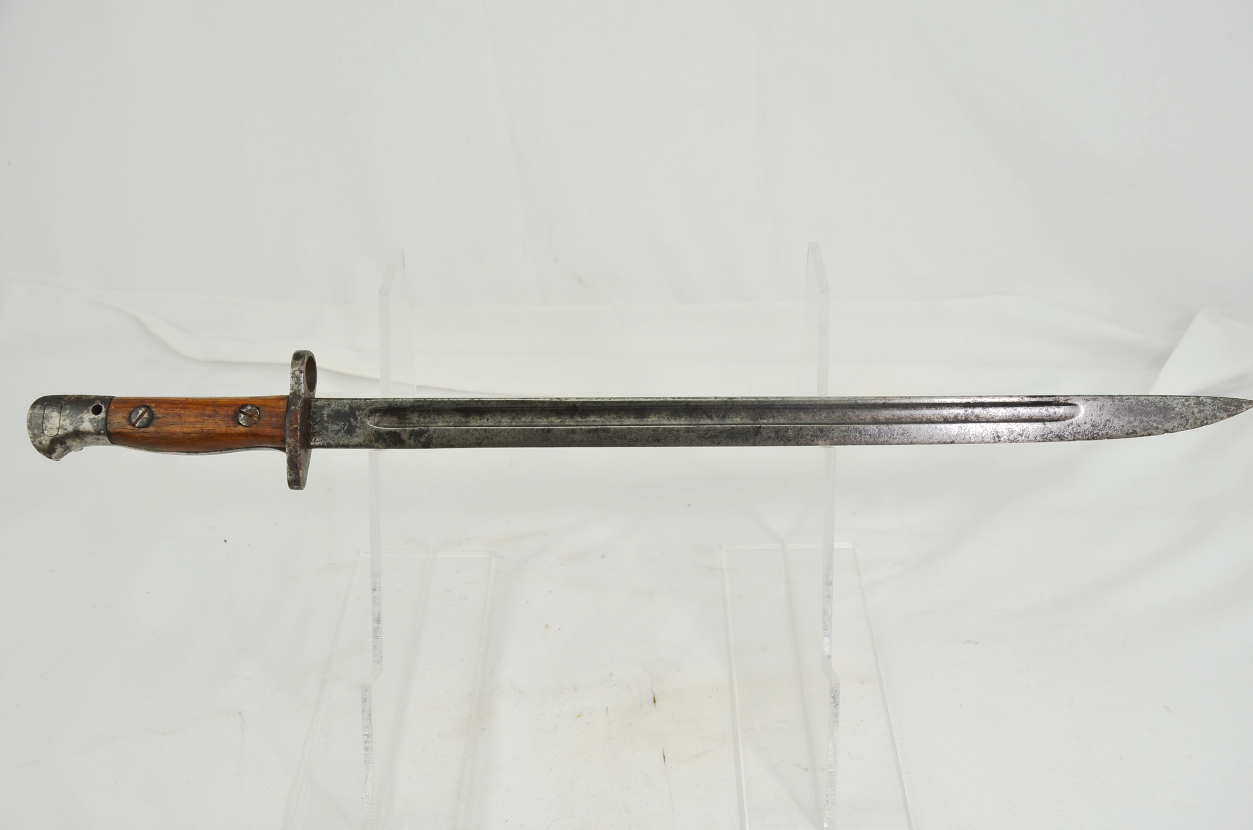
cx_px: 626
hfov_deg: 53.2
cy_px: 415
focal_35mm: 36
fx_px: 1250
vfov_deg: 36.7
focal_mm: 24
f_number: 6.3
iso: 200
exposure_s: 1/160
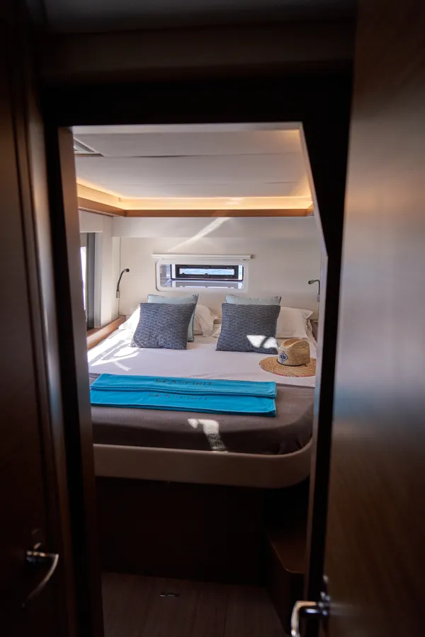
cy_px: 318
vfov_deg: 73.7
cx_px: 212
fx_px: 425
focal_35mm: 24
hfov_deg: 53.1
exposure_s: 1/1000
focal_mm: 24
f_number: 4
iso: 1250
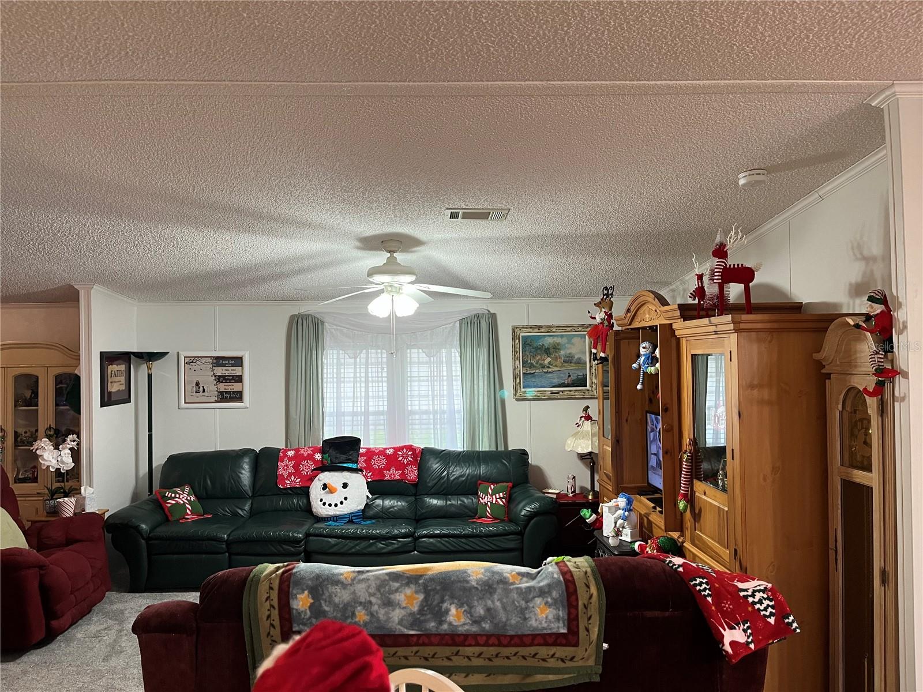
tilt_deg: +0.4
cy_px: 346
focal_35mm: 26
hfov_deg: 67.3
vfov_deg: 53.1
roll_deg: +1.1
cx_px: 462
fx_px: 693
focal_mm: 5.1
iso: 200
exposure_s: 1/60
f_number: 1.6
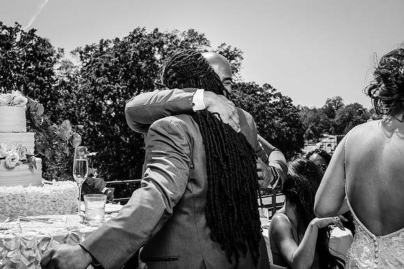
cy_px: 85
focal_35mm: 48
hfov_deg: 40.8
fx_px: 540
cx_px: 158
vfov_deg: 27.8
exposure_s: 1/250
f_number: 7.1
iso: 50
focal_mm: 35
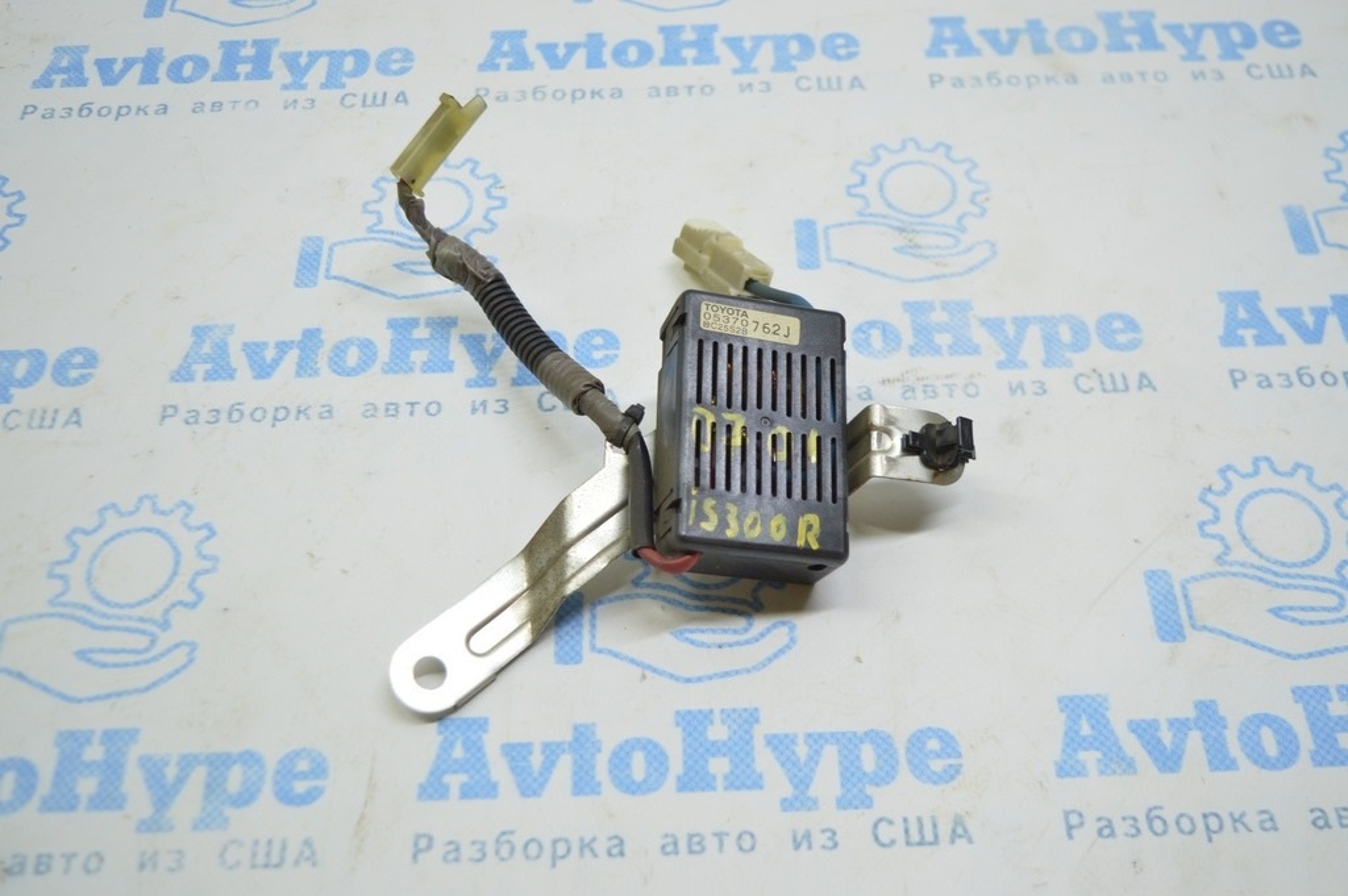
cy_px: 448
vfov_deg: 35.4
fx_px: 1403
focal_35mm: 38
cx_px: 674
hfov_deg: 51.3
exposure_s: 1/60
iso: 400
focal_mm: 25
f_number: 4
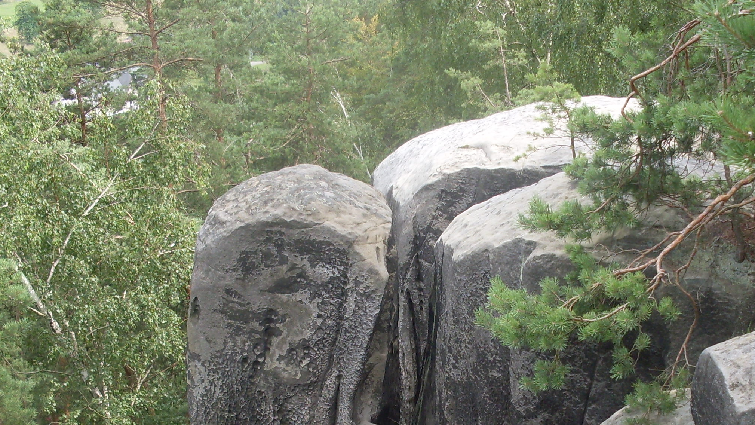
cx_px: 473
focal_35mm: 63
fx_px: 1261
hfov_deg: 33.2
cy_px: 407
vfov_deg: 18.7
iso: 80
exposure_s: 1/250
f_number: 2.8
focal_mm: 6.3
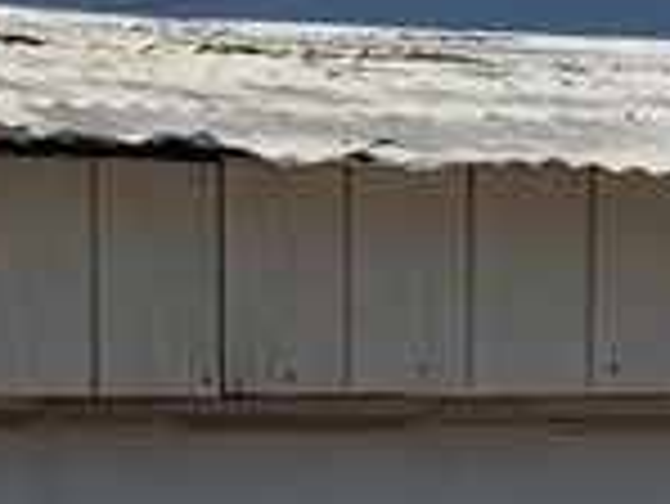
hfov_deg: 12.0
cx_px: 441
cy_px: 1206
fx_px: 3196
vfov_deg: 8.3
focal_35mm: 165
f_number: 1.78
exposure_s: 1/22727
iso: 80
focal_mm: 6.76
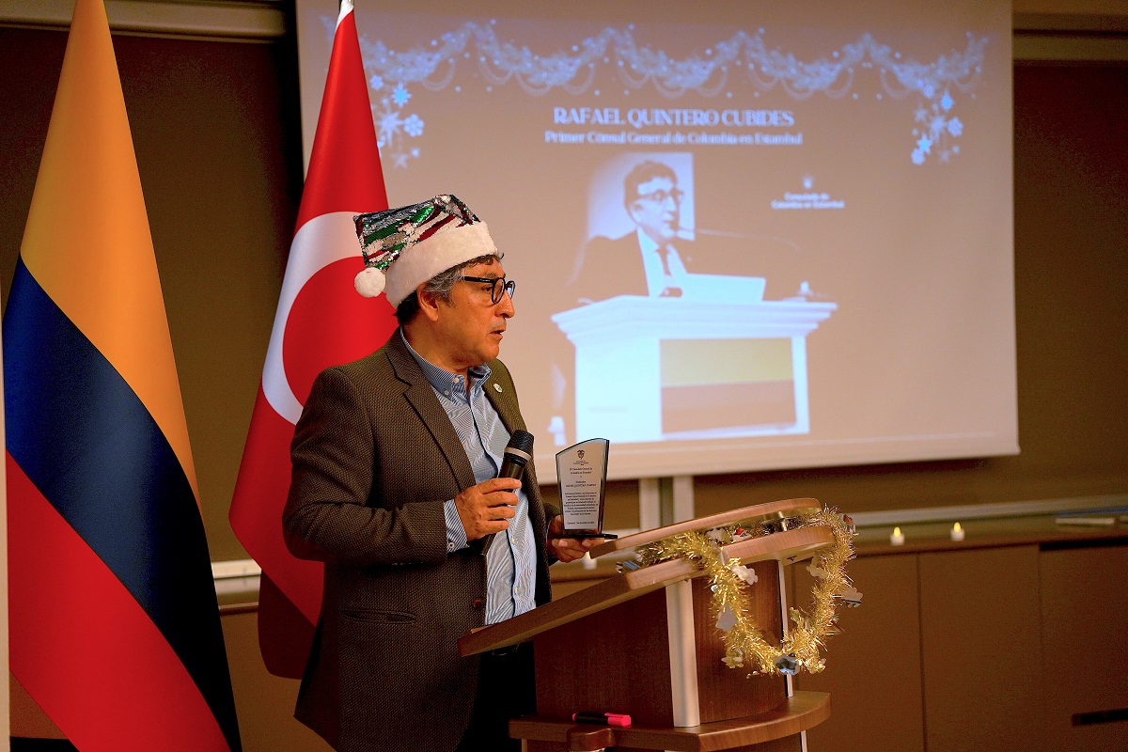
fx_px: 2193
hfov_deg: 28.8
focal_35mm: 70
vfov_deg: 19.5
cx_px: 564
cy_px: 376
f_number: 2.8
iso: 640
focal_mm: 70
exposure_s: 1/500
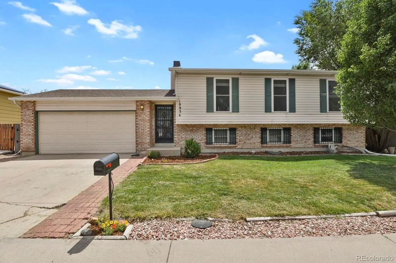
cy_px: 132
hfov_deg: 93.3
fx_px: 187
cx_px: 198
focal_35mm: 17
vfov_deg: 70.3
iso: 250
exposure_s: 1/200
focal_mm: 17
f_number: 8
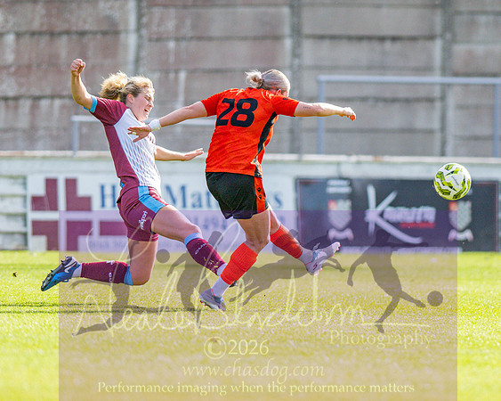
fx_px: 10255
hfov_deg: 2.8
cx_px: 276
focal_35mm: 692
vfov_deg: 2.2
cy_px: 224
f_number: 2.8
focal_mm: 300
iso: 450
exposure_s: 1/3200
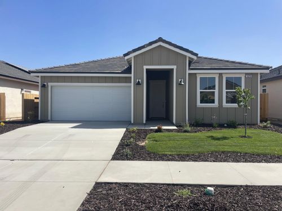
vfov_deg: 53.1
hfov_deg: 67.3
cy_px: 106
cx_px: 141
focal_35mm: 26
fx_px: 212
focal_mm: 4.2
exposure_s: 1/3861
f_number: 1.6
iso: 32
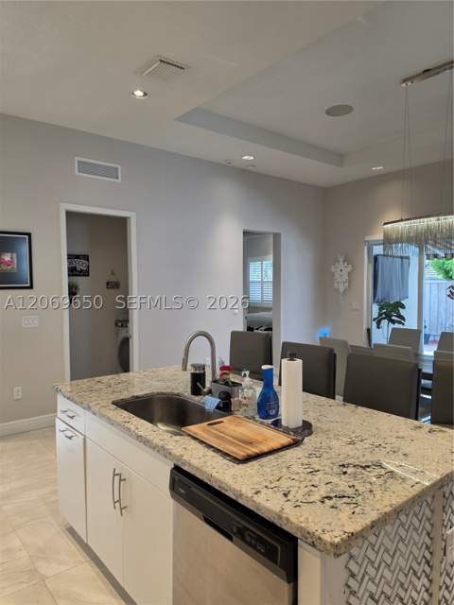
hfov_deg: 58.9
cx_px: 227
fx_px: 402
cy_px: 302
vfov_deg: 73.9
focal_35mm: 23
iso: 80
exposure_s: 1/120
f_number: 1.4
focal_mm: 6.5
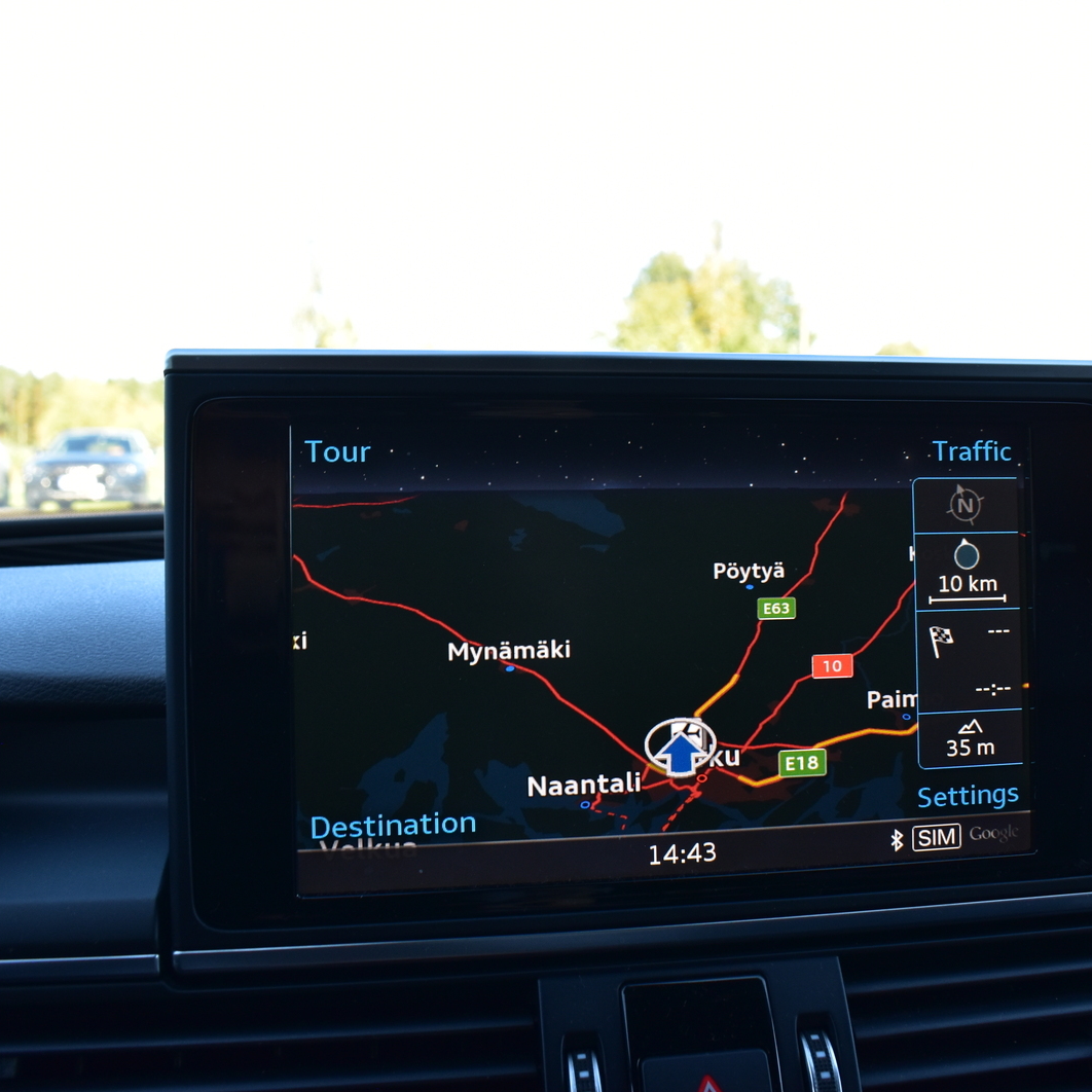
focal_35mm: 35
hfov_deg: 47.1
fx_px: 1249
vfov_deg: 47.2
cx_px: 632
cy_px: 545
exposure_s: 1/90
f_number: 9.5
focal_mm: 18
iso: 400
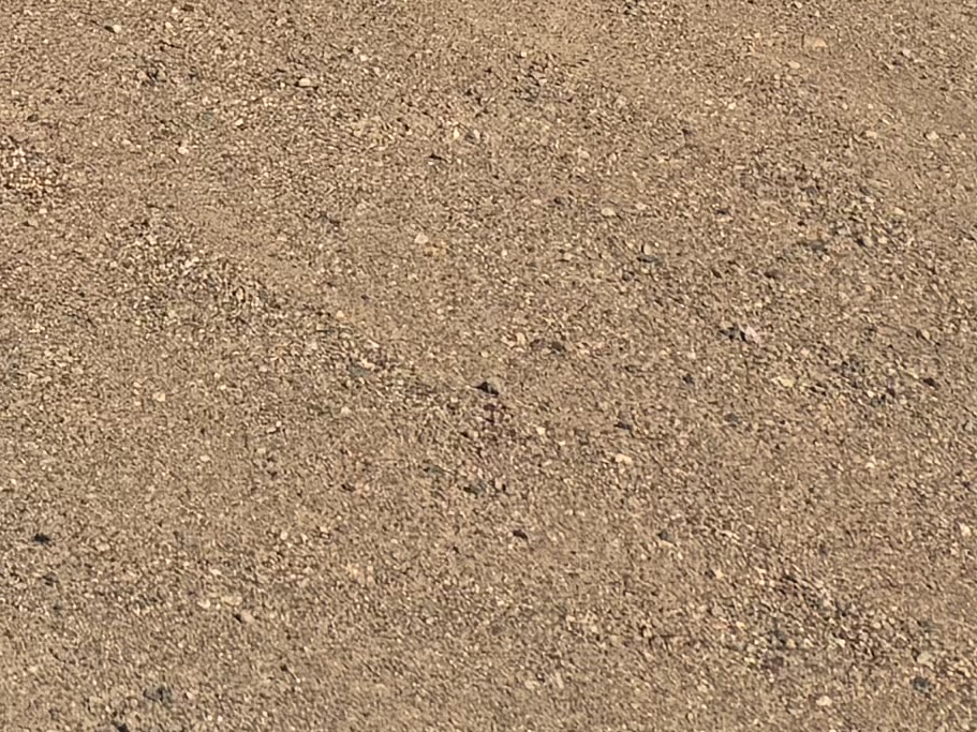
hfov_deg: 11.2
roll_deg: -2.1
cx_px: -856
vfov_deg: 8.0
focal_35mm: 163
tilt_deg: -1.7
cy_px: -1357
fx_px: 4600
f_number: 1.6
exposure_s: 1/5952
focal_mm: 5.96
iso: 50
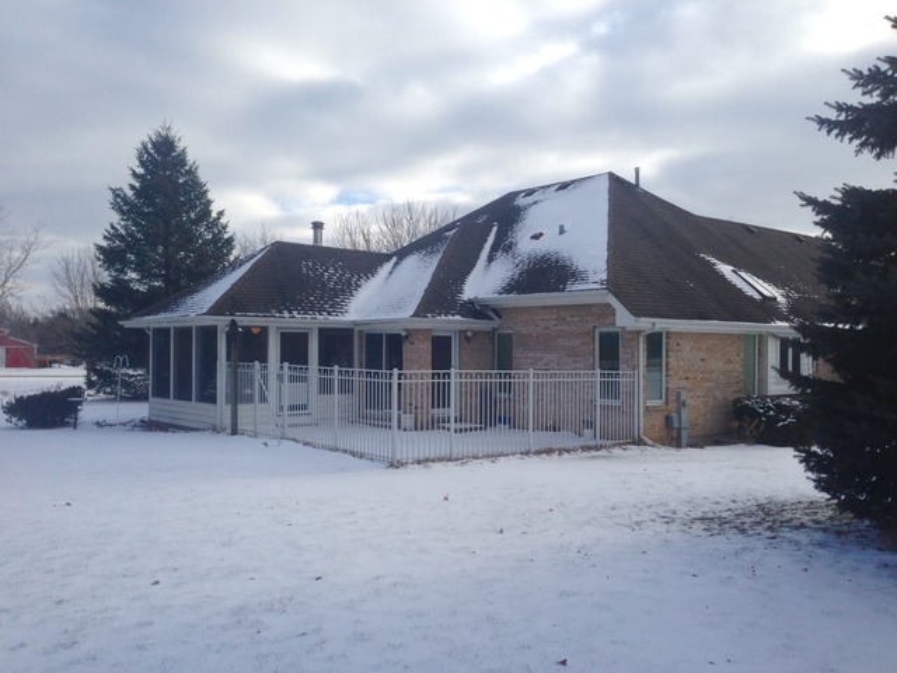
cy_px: 336
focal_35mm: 33
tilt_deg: +1.1
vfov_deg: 42.9
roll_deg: -0.3
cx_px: 448
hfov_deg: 55.4
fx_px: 855
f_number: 2.4
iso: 50
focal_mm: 4.12
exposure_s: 1/1290
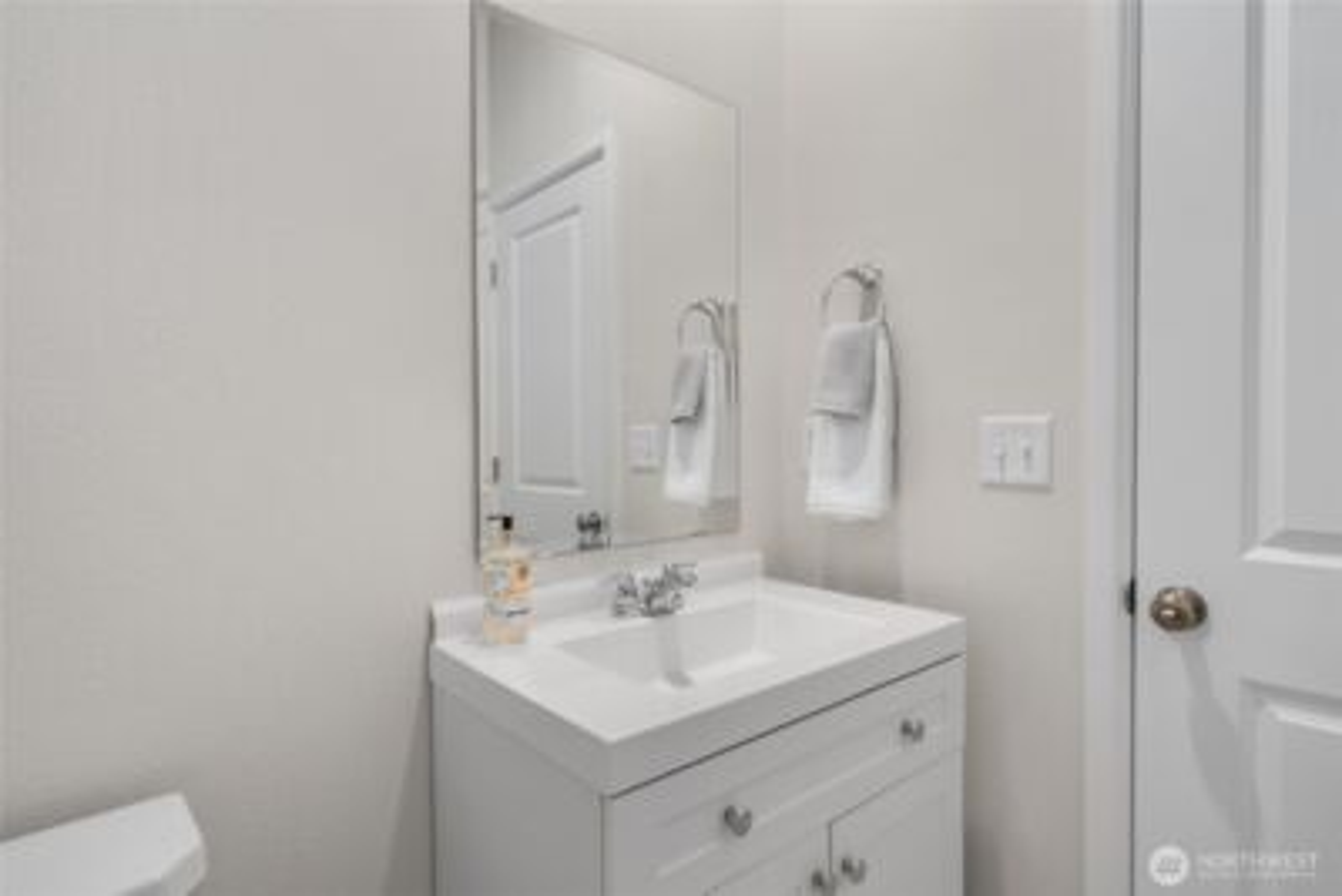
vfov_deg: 67.4
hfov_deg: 90.0
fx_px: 671
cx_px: 671
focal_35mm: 18
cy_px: 448
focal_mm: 18
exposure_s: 1/6
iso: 1000
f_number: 7.1
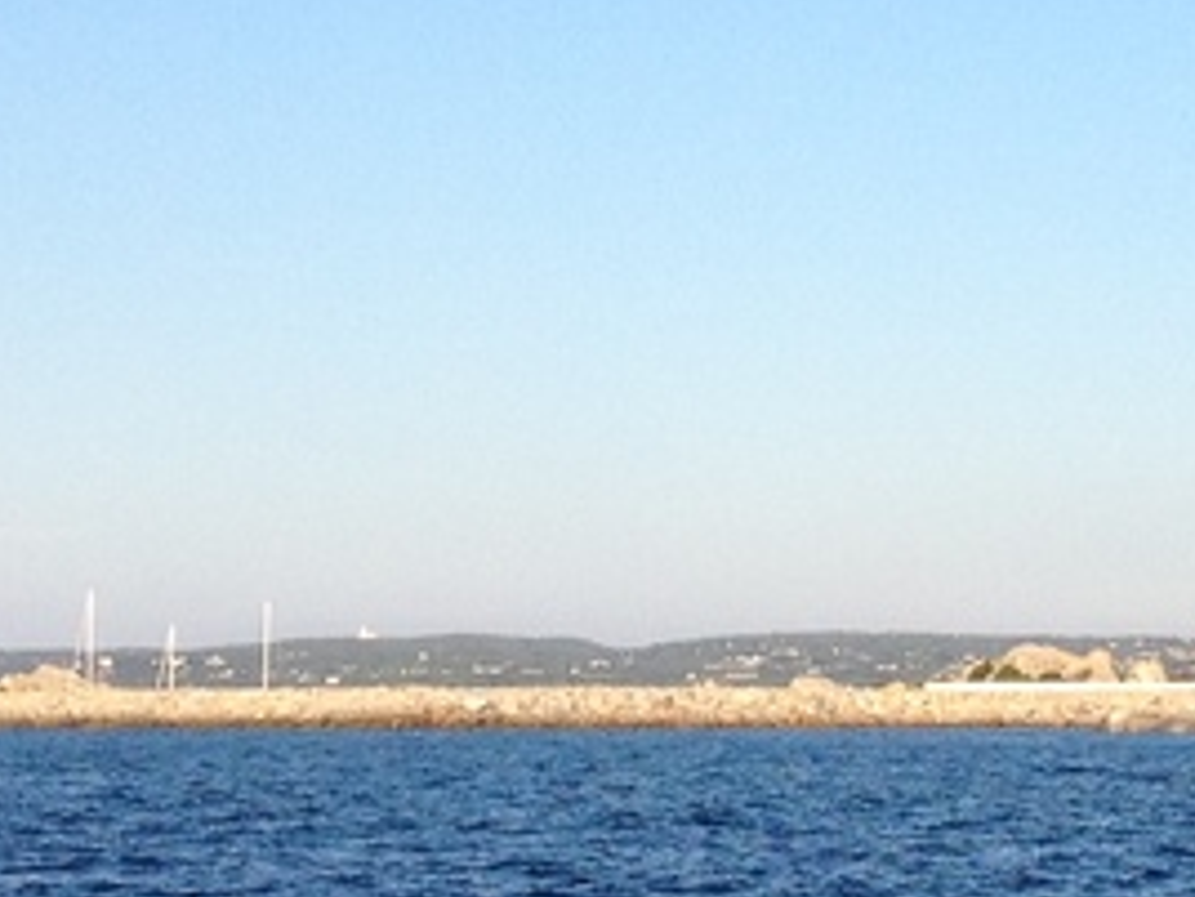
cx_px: 1235
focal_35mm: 157
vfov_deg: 9.5
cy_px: 469
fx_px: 5420
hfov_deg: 12.4
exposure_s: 1/1534
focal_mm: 4.28
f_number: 2.4
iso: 64
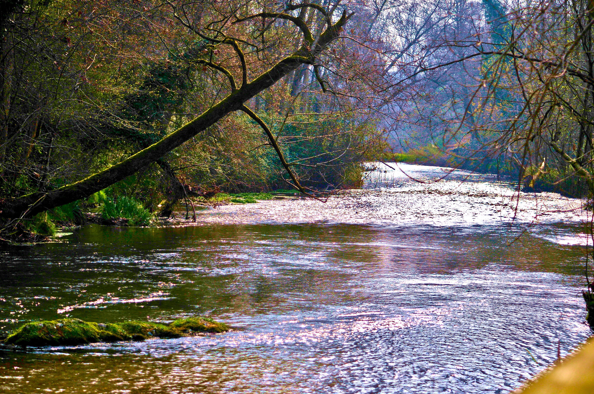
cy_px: 197
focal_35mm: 105
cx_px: 297
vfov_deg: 13.0
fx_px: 1730
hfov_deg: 19.5
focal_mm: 70
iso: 320
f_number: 4.5
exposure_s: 1/2500
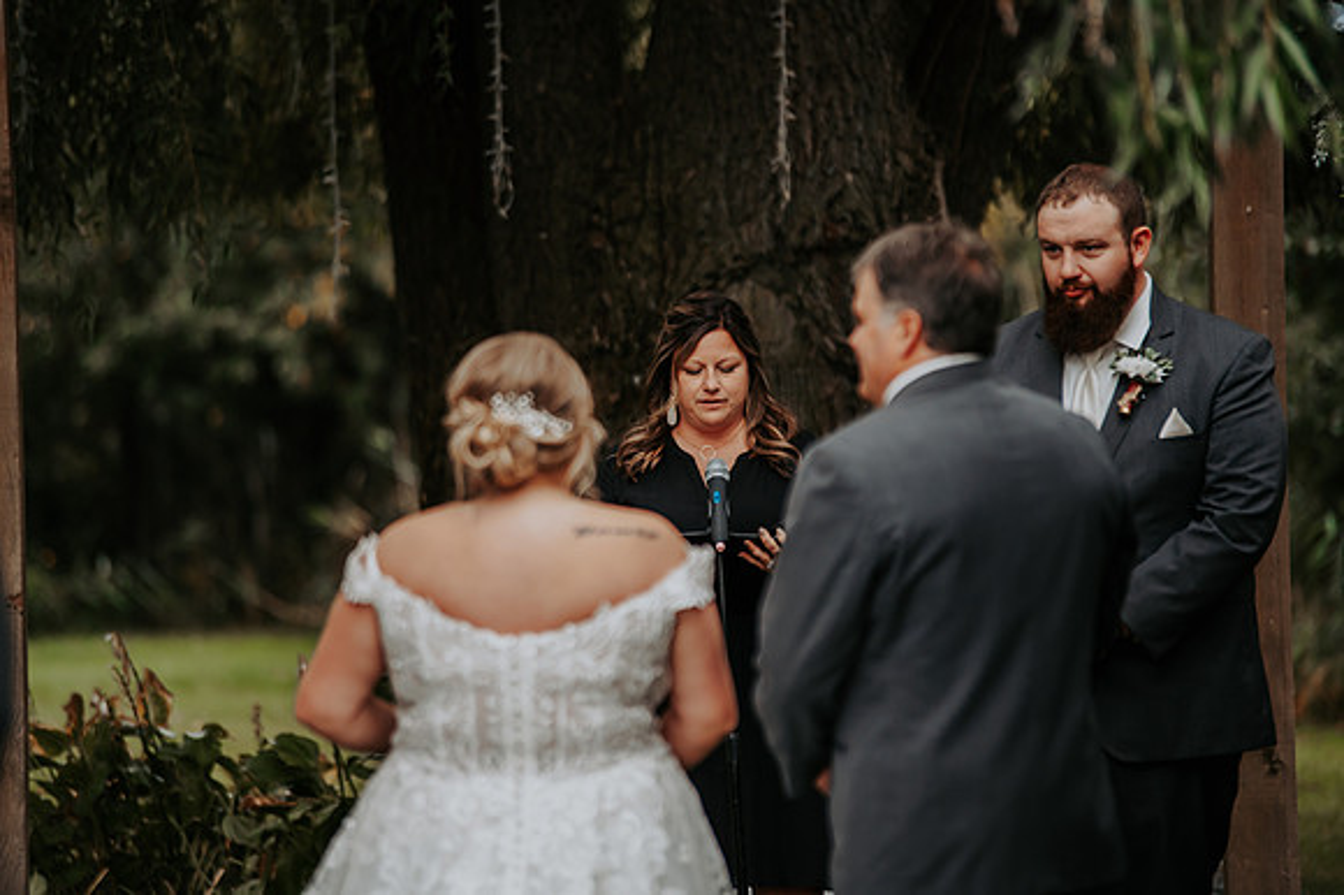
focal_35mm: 200
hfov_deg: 10.3
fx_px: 7462
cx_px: 672
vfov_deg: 6.9
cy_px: 448
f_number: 2.8
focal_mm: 200
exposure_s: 1/1000
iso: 400
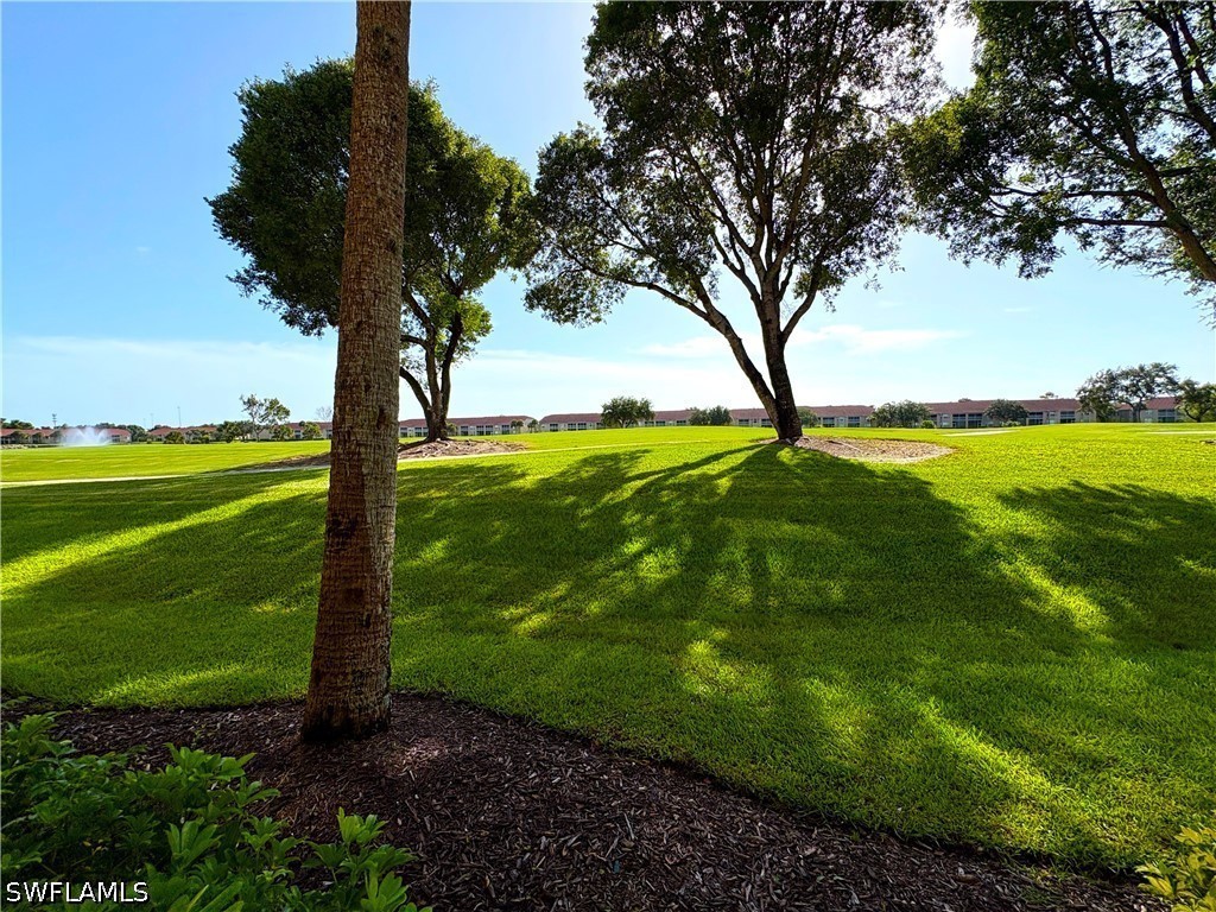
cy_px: 456
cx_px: 608
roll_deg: +1.1
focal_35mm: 14
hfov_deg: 102.1
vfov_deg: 85.7
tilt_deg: -2.5
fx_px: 492
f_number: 2.2
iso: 50
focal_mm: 2.22
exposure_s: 1/3106
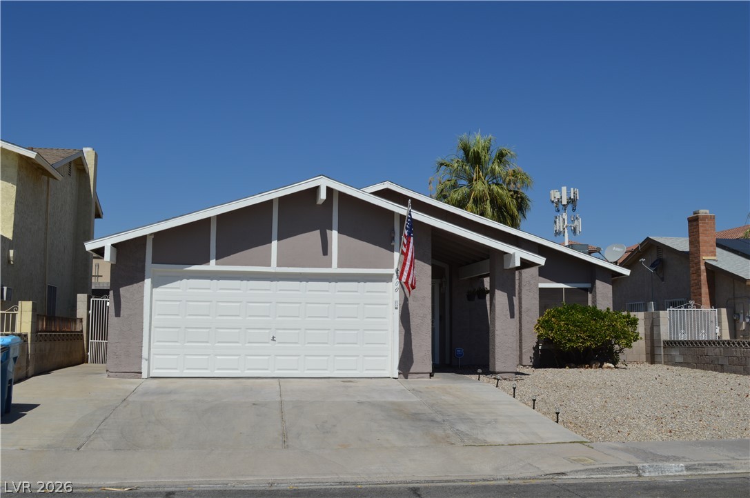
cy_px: 249
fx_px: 749
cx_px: 375
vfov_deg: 36.8
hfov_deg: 53.2
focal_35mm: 36
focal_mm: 24
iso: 100
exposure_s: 1/320
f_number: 9
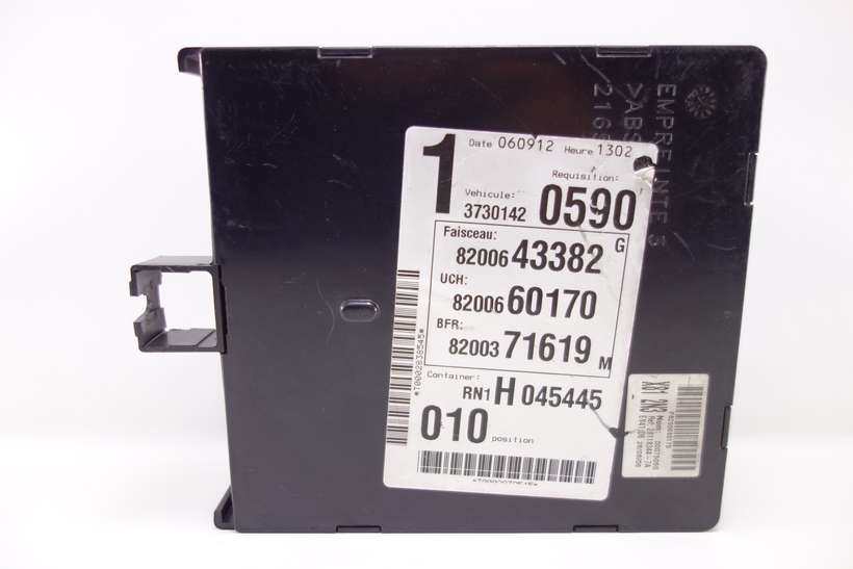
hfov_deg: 65.5
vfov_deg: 46.4
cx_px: 426
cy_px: 284
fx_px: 664
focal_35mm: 28
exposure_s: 1/80
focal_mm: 10.4
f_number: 1.8
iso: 125
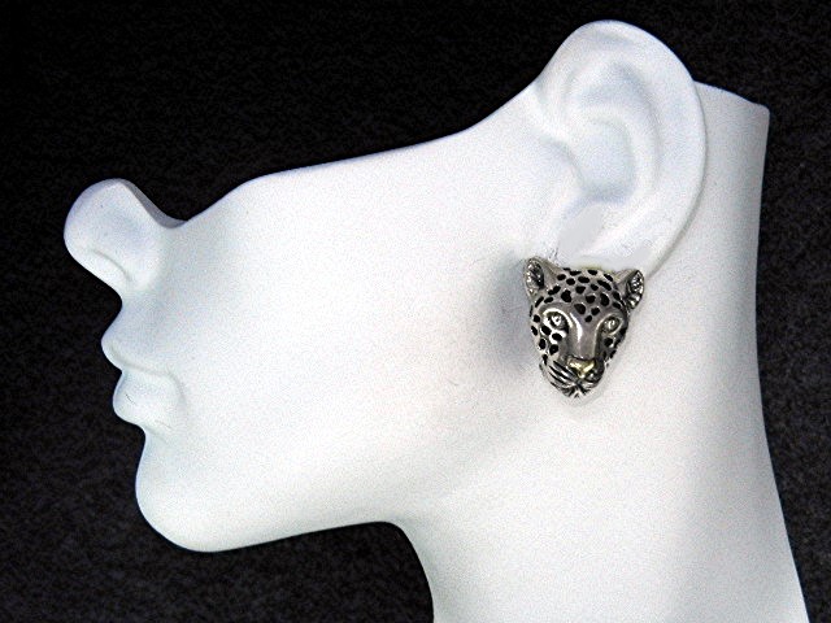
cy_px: 312
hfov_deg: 32.7
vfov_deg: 24.8
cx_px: 416
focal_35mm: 59
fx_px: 1416
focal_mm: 10.6
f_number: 8
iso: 608
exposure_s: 1/30
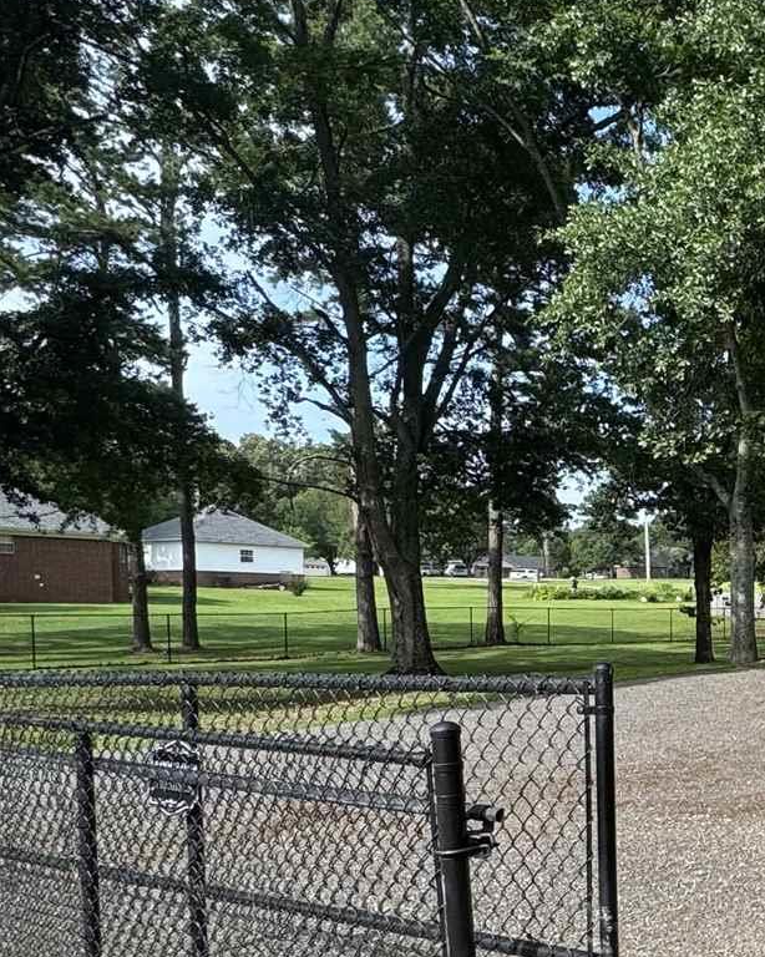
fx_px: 1161
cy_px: 682
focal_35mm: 41
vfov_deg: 43.8
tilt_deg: -2.4
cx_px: 1075
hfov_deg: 27.8
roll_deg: +0.5
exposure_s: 1/664
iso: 40
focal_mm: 2.22
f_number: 2.2
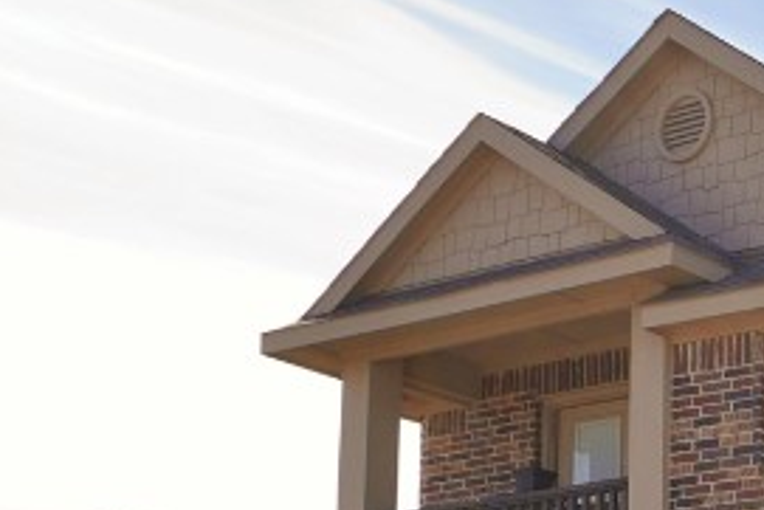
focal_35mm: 102
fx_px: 2166
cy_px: 888
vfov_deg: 12.4
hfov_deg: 17.4
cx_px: 1238
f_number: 4.5
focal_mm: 16
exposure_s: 1/800
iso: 100
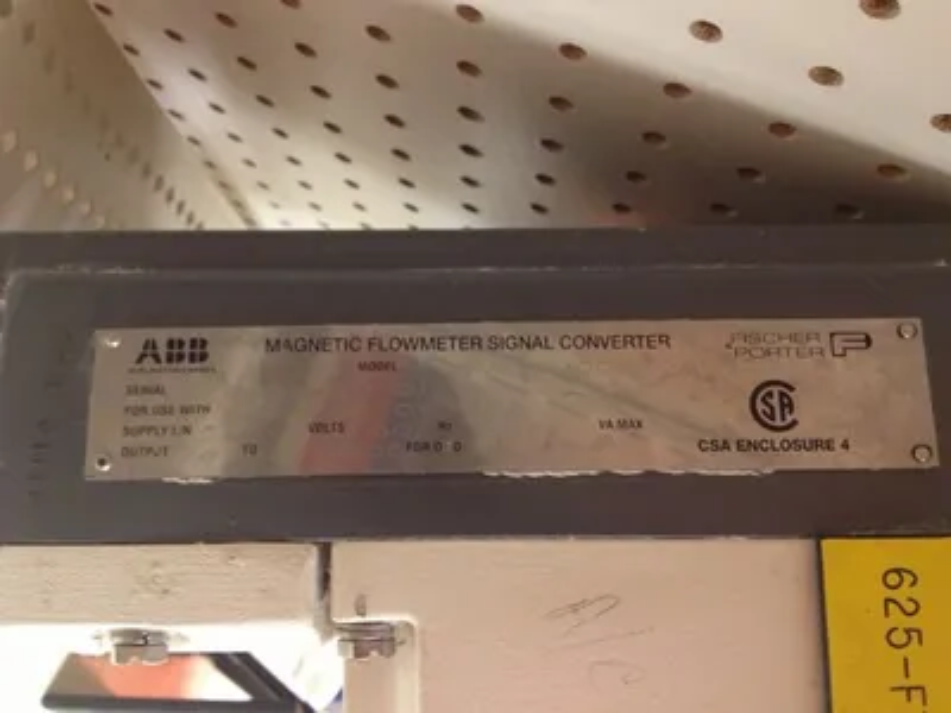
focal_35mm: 35
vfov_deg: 40.7
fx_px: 962
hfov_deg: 52.6
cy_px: 356
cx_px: 476
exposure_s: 1/20
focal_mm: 4.28
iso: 320
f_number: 2.4
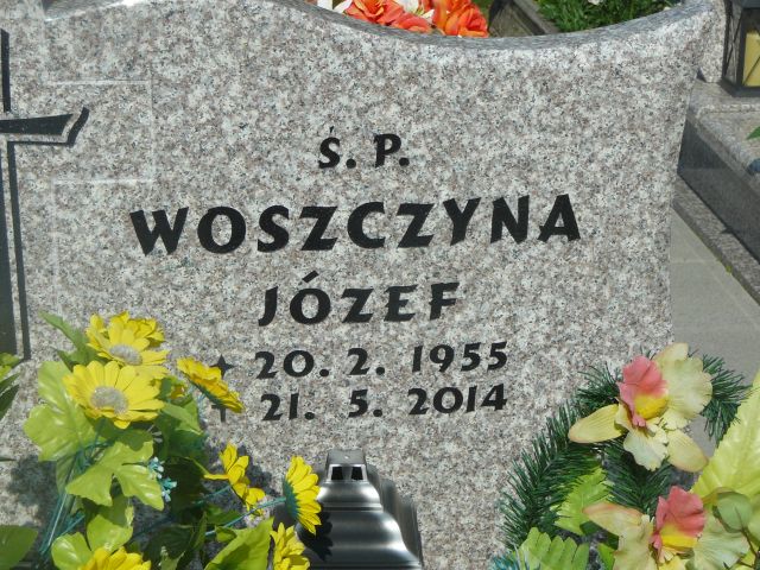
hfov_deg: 22.5
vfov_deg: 17.0
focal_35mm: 87
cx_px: 380
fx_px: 1910
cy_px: 285
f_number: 6.3
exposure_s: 1/500
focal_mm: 13
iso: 80
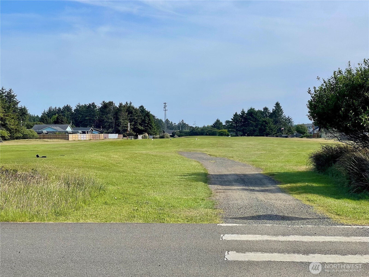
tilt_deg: -0.9
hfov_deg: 30.3
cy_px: 138
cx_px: 184
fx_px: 682
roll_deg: +0.1
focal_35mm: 64
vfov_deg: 22.9
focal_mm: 7.5
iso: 20
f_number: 2.2
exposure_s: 1/1309
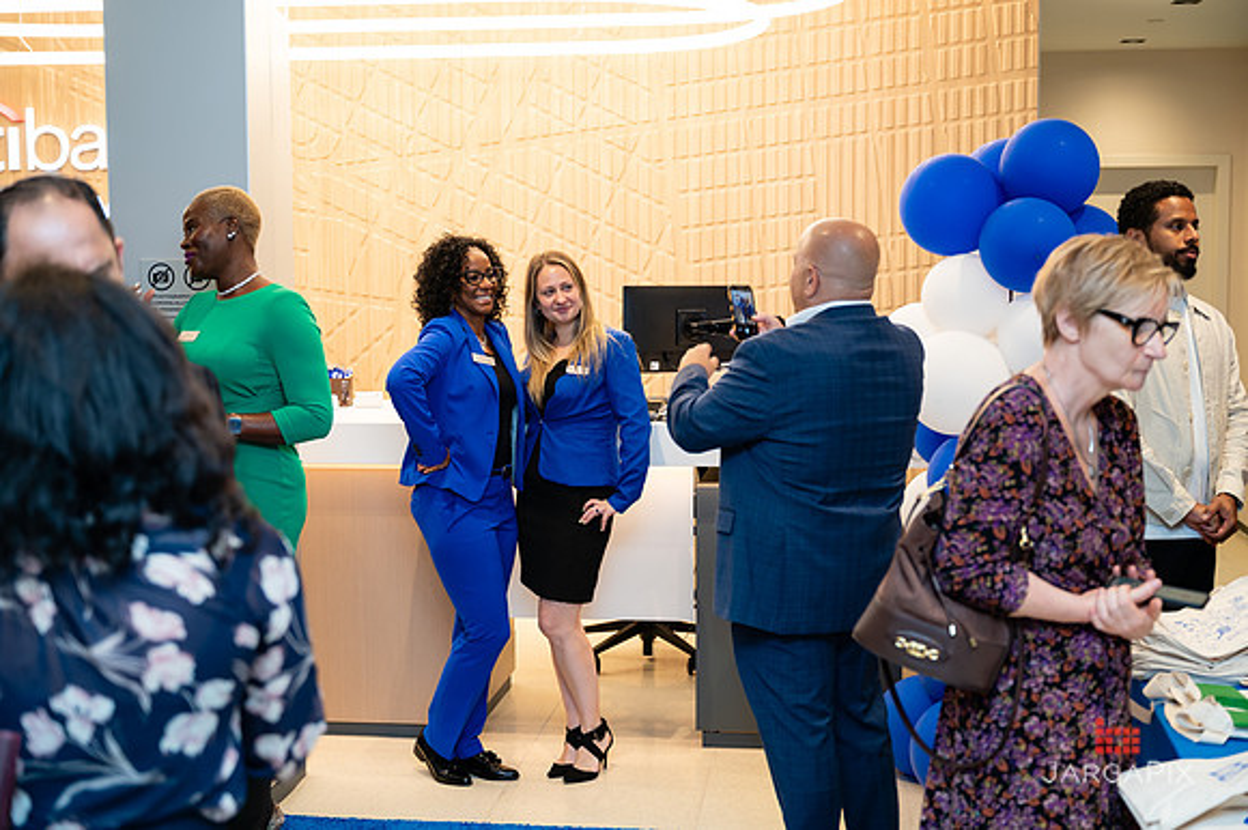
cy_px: 415
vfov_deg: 27.9
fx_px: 1671
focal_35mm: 48
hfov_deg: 40.9
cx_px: 624
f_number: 3.2
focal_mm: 48
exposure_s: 1/160
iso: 400
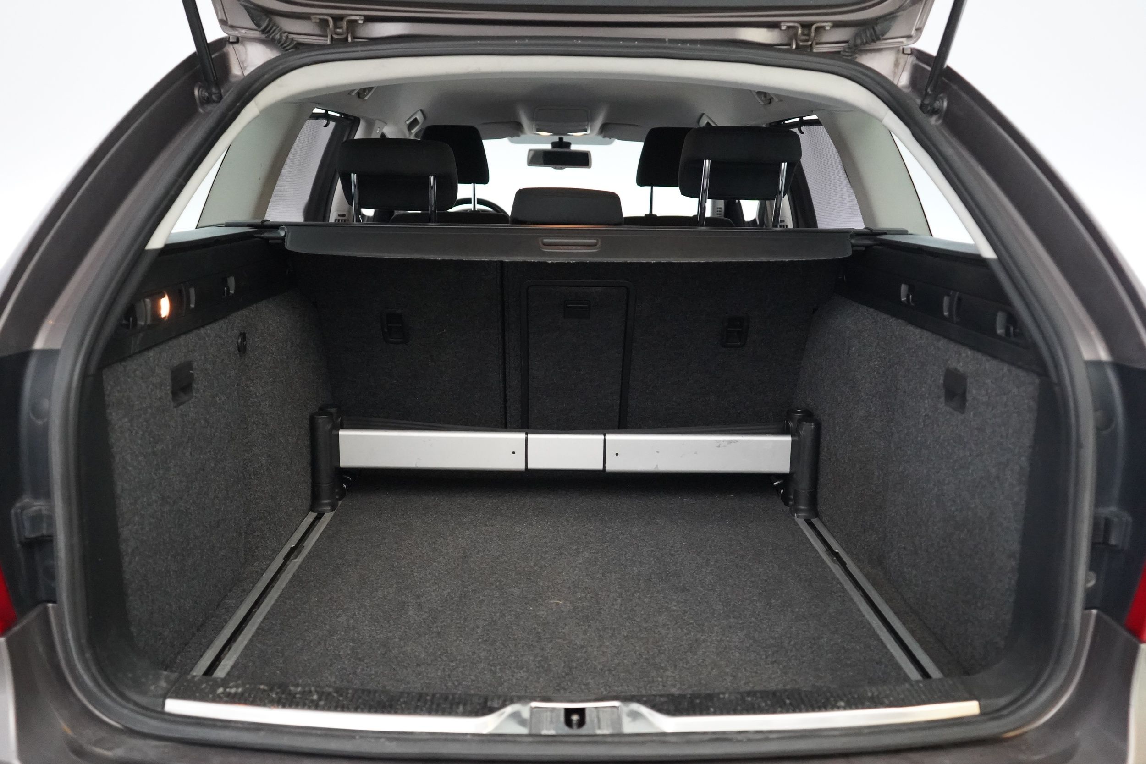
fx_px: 923
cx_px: 573
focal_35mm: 29
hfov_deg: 63.7
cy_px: 382
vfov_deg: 45.0
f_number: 3.5
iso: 10000
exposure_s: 1/160
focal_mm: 29
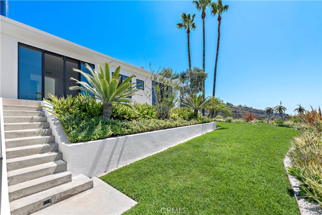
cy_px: 108
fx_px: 125
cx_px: 161
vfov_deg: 81.2
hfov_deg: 104.2
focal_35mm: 14
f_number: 7.1
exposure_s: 1/4000
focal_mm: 14
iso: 160
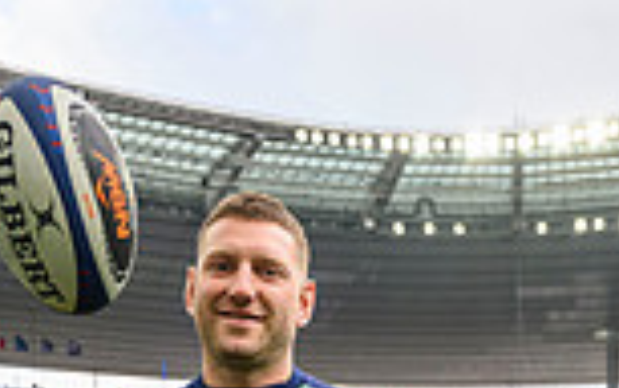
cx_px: 307
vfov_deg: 13.2
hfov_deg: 24.6
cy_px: 808
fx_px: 1419
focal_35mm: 84
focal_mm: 28
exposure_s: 1/800
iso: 500
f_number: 4
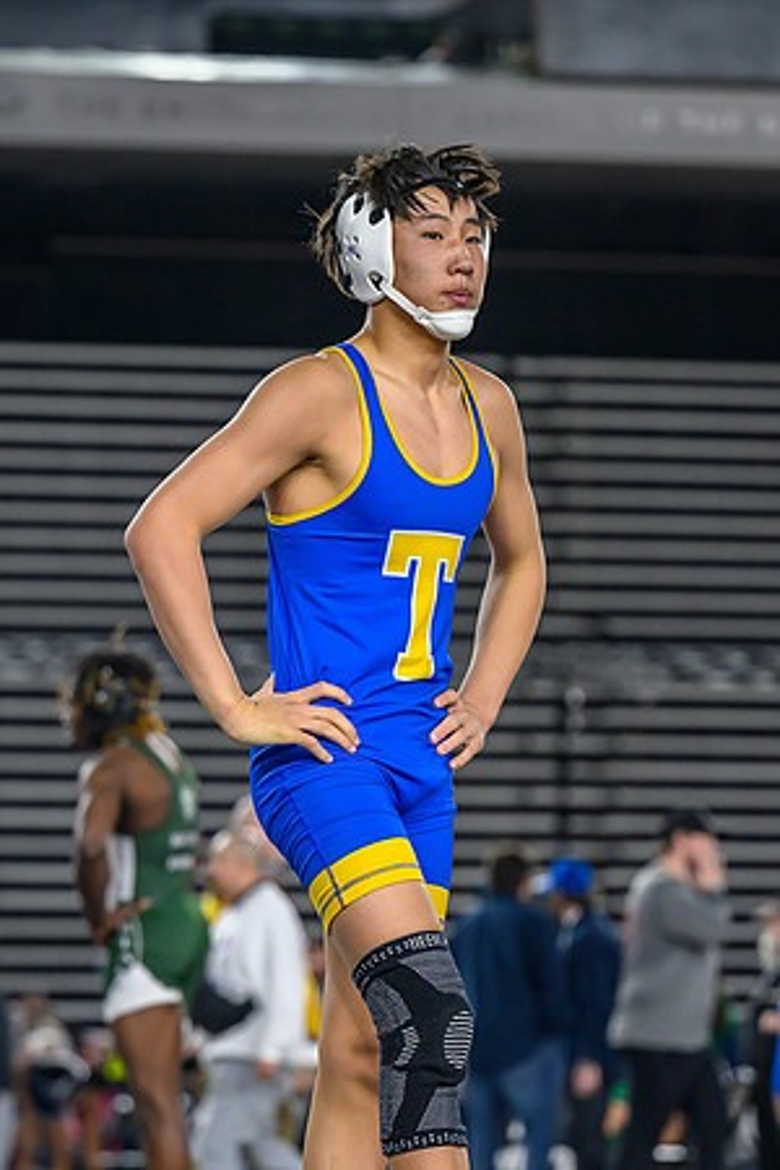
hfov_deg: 6.8
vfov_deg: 10.2
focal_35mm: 202
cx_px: 328
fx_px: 6558
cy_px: 588
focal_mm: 101
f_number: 2.8
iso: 2000
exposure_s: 1/800
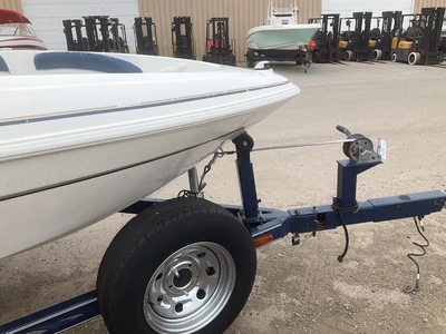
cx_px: 223
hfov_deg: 61.7
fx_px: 374
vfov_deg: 48.2
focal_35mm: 29
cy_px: 167
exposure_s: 1/1076
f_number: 1.8
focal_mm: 3
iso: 25
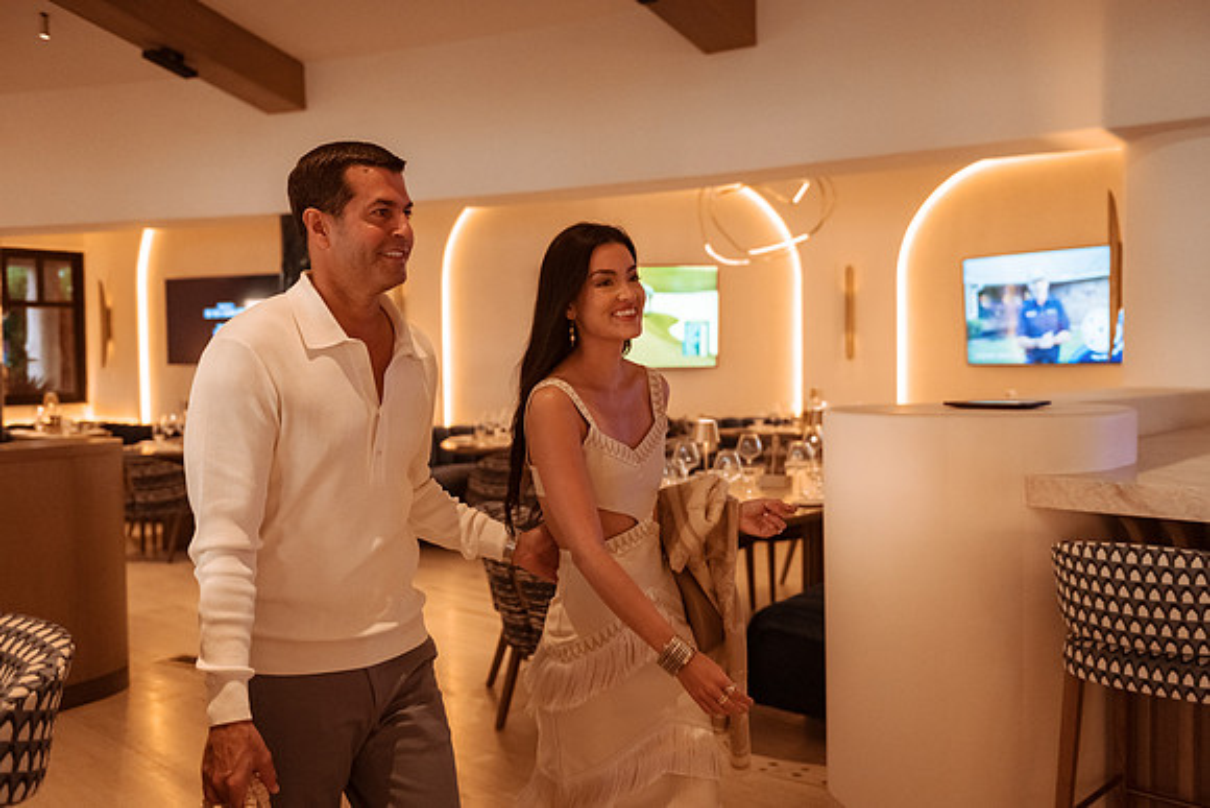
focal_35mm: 36
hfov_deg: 53.3
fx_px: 1206
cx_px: 617
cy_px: 409
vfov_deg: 37.0
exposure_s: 1/320
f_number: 2.8
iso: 2500
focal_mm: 35
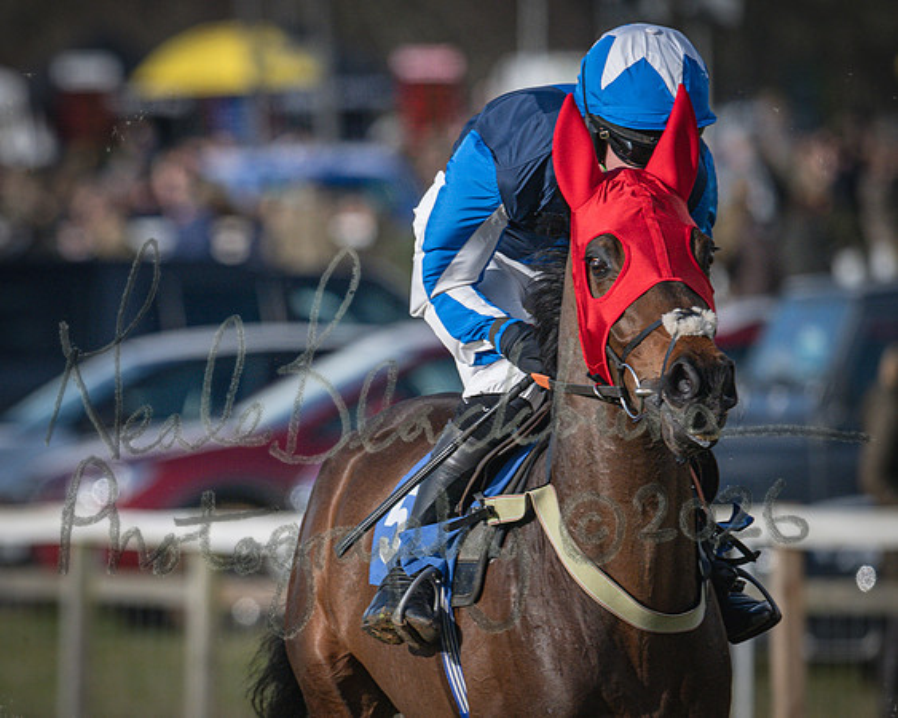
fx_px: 21904
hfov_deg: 2.3
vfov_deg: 1.9
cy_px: 405
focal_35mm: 824
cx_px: 240
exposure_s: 1/3200
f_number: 5
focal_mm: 400
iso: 400
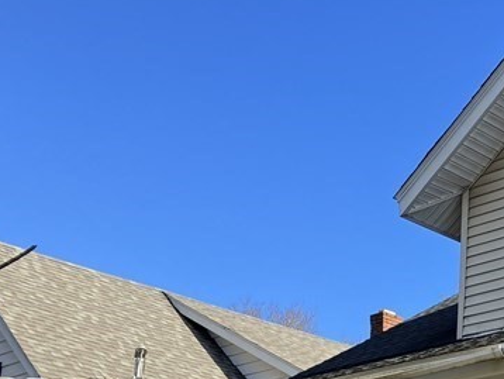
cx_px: 618
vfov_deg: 17.1
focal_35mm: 80
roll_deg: -1.1
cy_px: 531
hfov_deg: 22.3
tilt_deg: +7.5
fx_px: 1166
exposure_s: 1/522
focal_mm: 3.99
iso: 20
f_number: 1.8
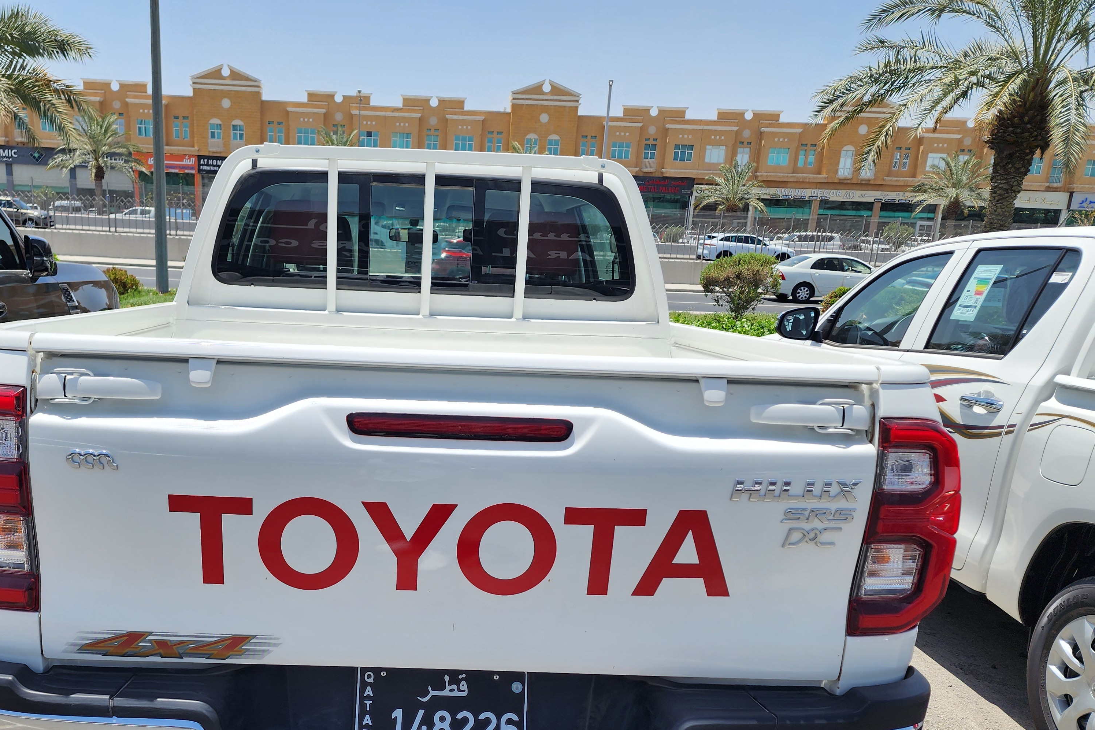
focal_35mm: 32
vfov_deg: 40.3
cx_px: 403
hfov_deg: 57.9
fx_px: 973
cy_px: 514
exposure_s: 1/1076
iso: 12
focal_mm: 6.4
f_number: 1.8
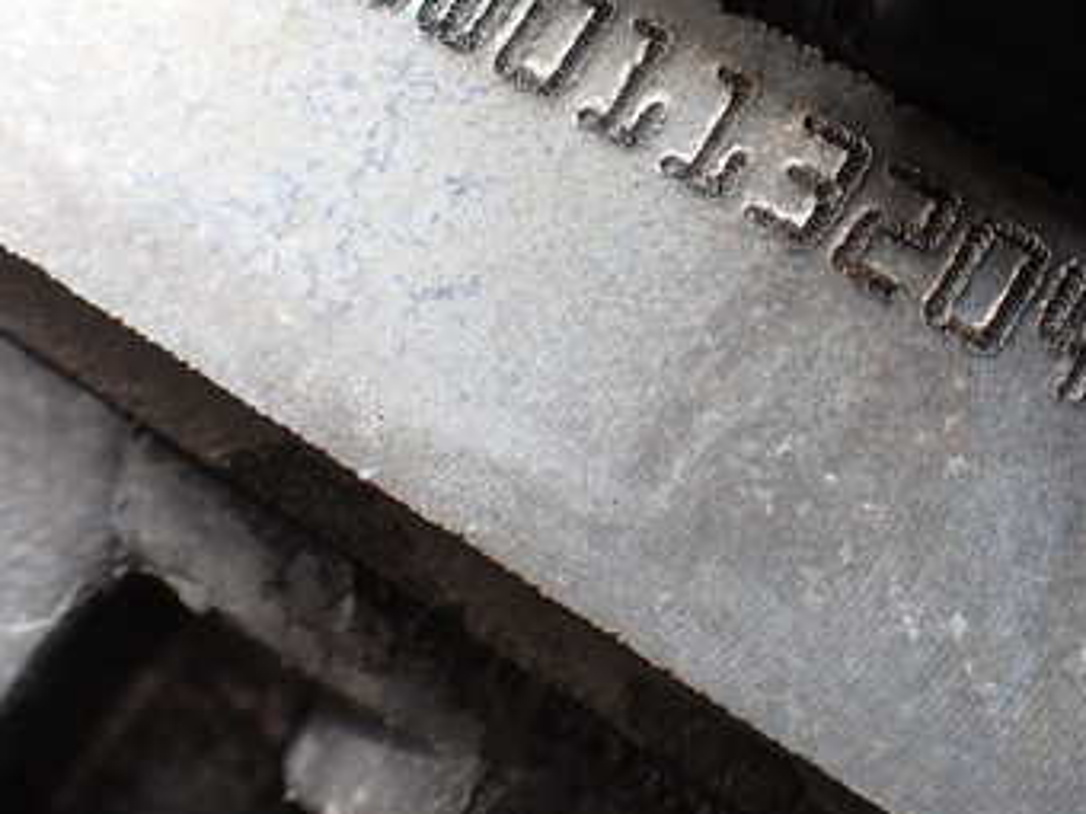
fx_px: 1663
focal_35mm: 53
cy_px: 201
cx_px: 677
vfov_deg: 27.1
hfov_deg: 36.0
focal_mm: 5.4
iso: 125
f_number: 2.3
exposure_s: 1/125
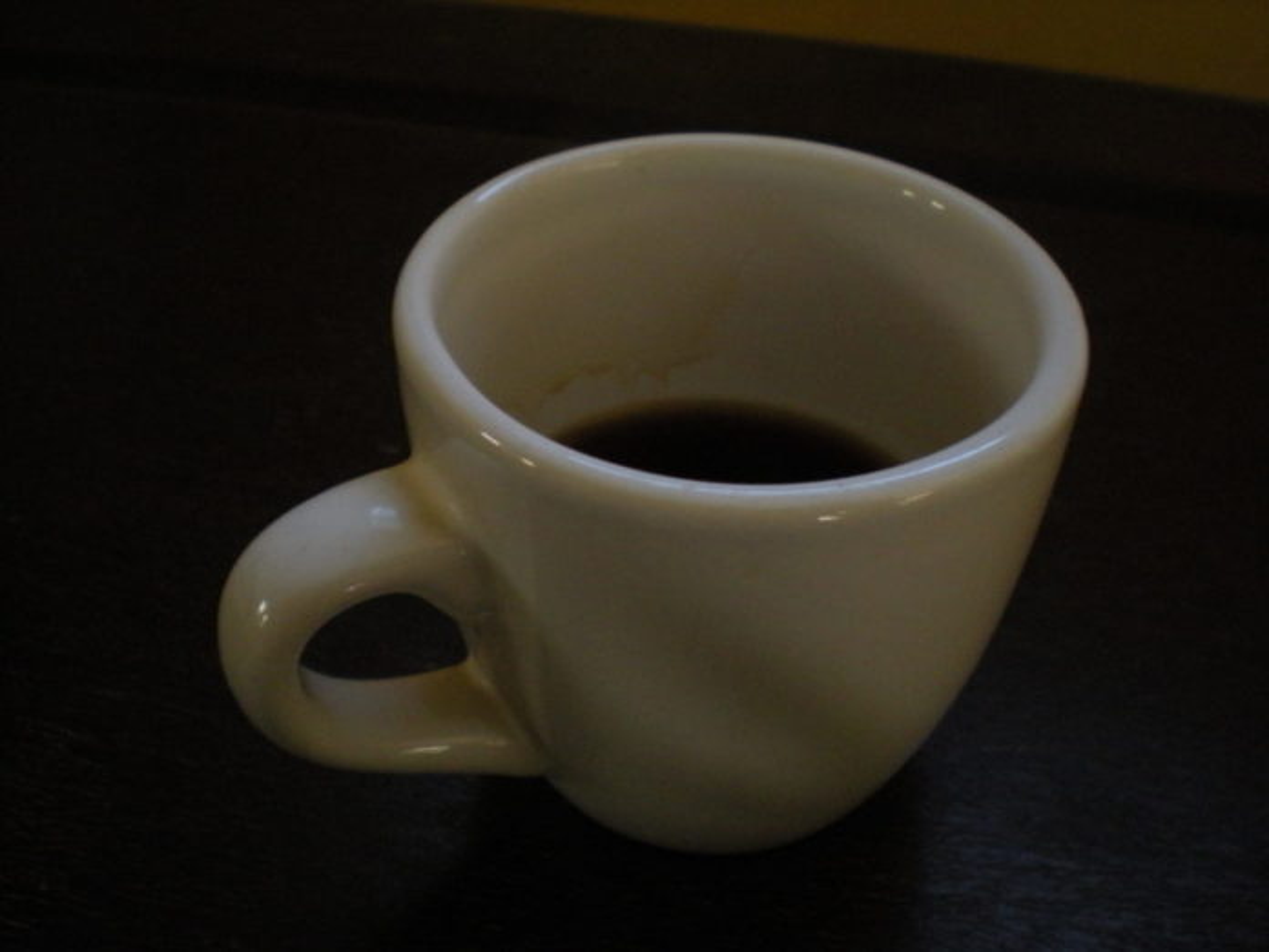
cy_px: 476
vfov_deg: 37.7
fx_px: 1393
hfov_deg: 49.0
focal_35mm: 38
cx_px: 634
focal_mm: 6.3
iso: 400
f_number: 3.1
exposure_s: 1/118
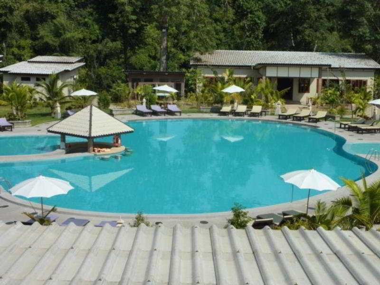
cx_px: 190
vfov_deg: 21.9
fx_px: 735
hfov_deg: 29.0
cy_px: 142
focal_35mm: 67
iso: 125
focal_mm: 11
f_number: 5.6
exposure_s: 1/640
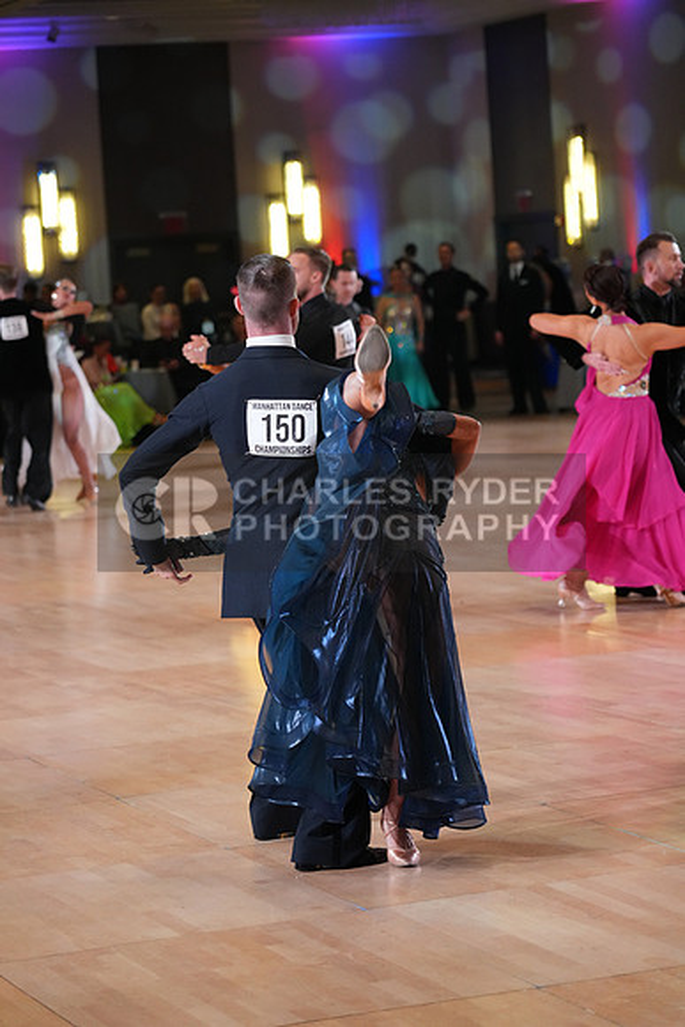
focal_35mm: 105
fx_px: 2995
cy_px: 514
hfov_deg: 13.0
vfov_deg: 19.5
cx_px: 342
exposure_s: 1/500
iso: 4000
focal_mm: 105
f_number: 4
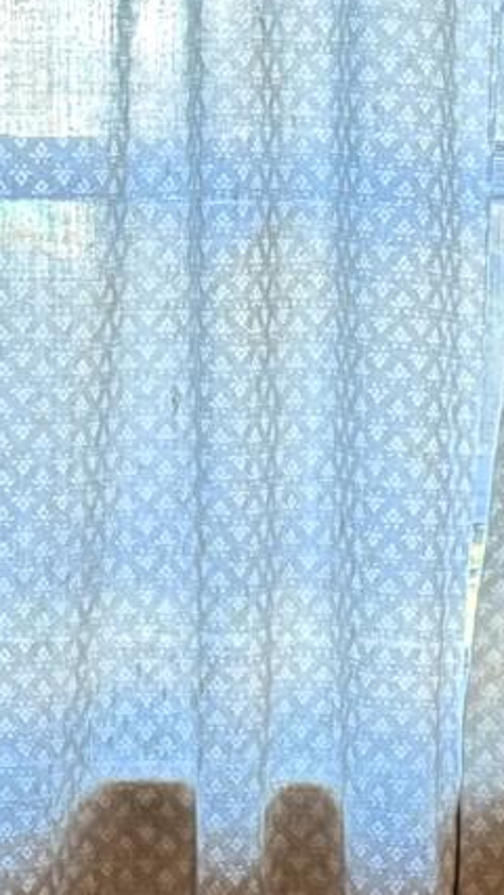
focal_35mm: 184
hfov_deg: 6.6
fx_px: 4366
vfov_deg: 11.3
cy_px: 1225
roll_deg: -0.6
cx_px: 443
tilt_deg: -13.5
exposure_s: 1/60
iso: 400
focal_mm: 6.76
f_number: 1.78
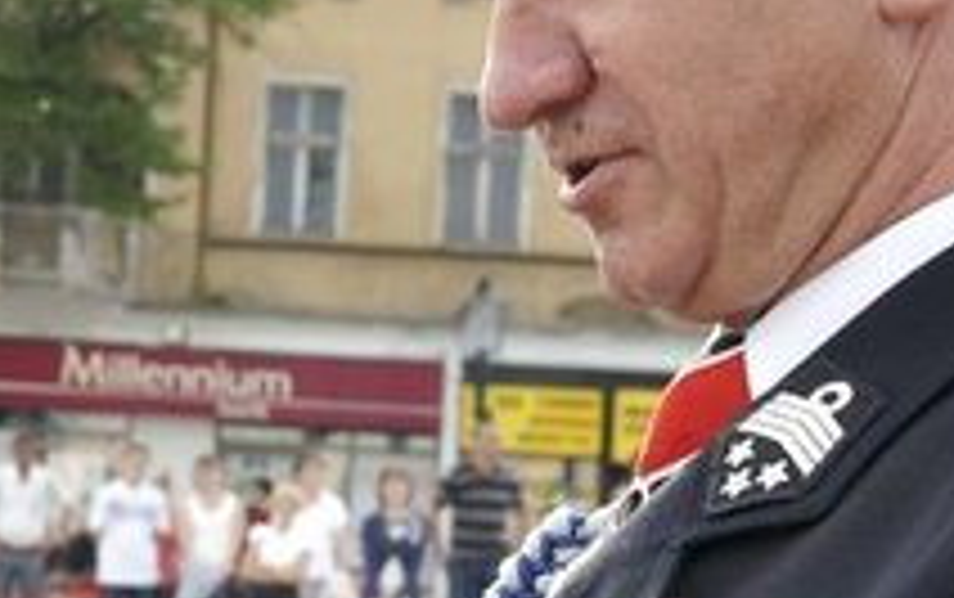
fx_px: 3410
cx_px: 72
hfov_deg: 15.7
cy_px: 418
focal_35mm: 131
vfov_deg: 10.0
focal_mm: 28
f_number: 6.3
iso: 100
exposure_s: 1/100
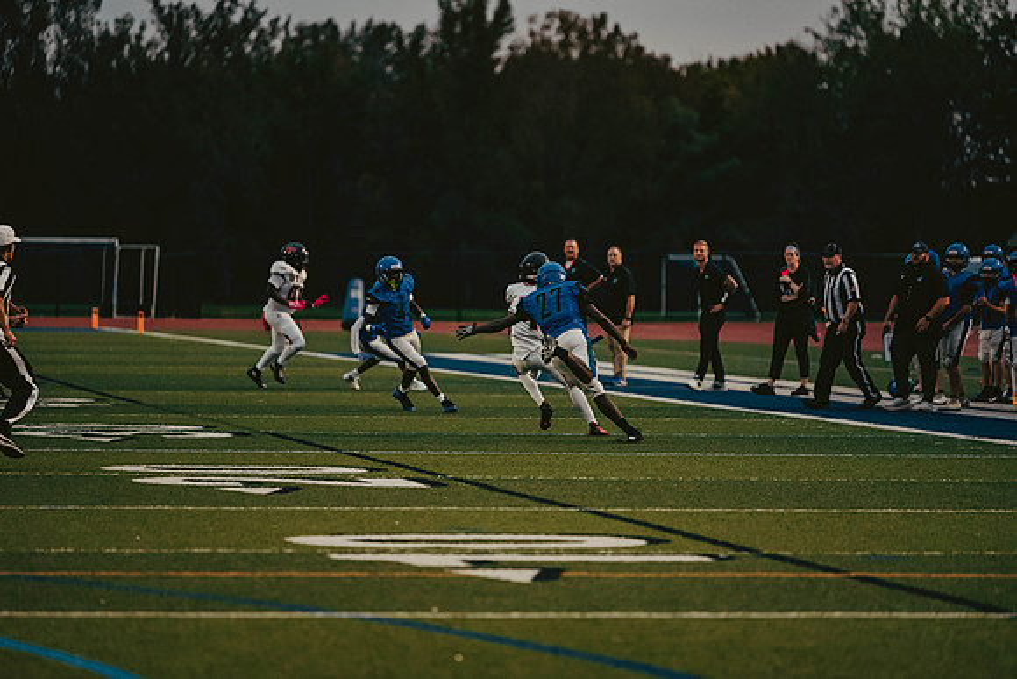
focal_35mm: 185
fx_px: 5227
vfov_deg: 7.4
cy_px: 340
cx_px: 508
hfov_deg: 11.1
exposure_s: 1/1250
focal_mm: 185
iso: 2000
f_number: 2.8
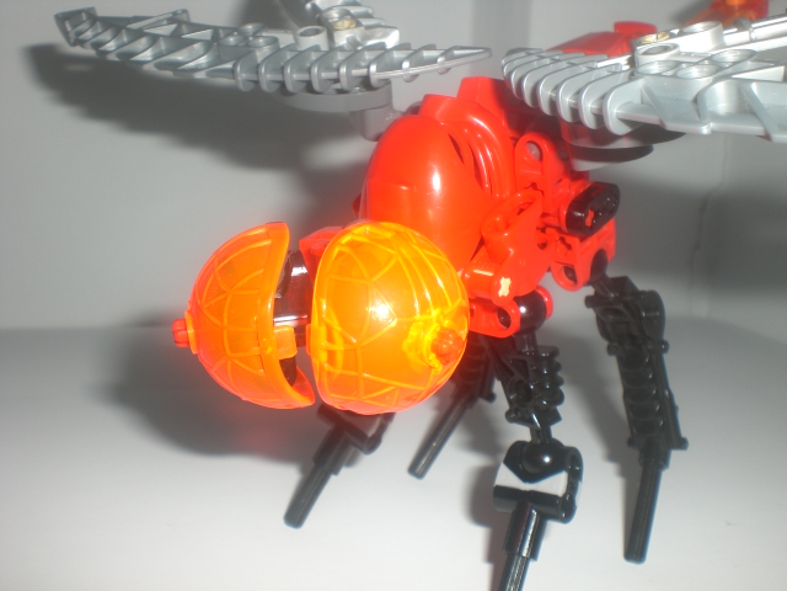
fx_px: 864
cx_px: 394
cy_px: 296
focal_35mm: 38
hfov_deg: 49.0
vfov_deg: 37.7
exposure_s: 1/60
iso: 50
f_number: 4.4
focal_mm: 6.3
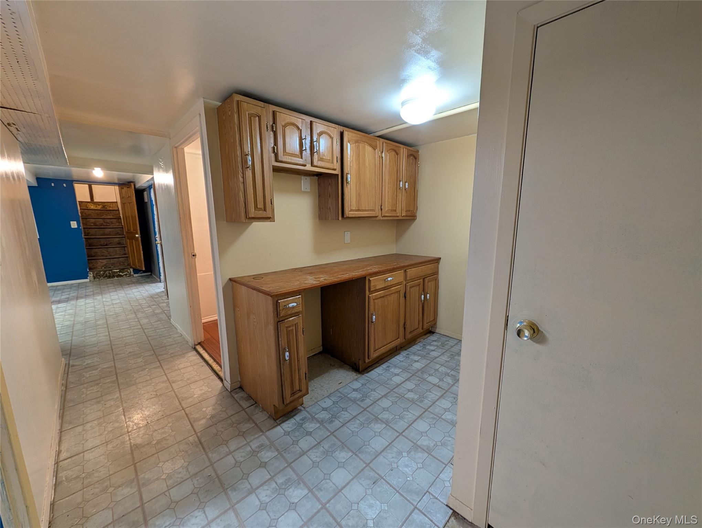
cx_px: 351
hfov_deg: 110.5
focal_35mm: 12
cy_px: 264
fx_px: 244
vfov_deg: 94.6
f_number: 1.7
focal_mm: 2.02
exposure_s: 1/24
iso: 157
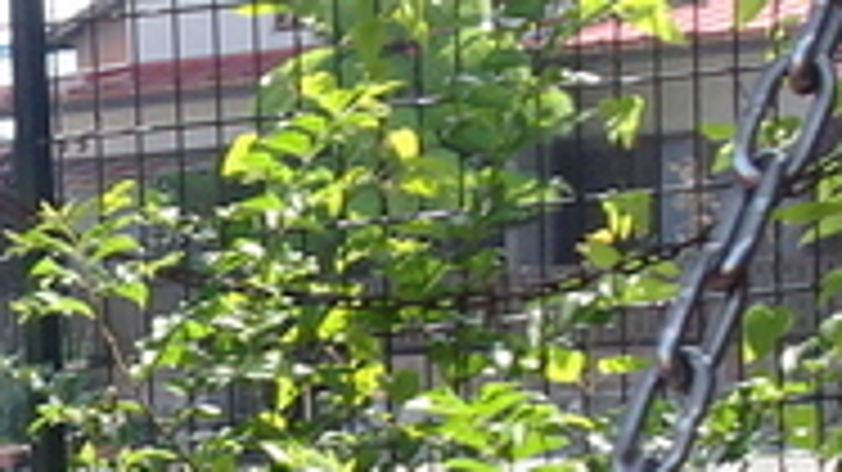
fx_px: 3749
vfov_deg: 7.0
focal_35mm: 168
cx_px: -1112
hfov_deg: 11.0
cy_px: 886
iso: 100
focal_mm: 4.1
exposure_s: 1/250
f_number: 3.5
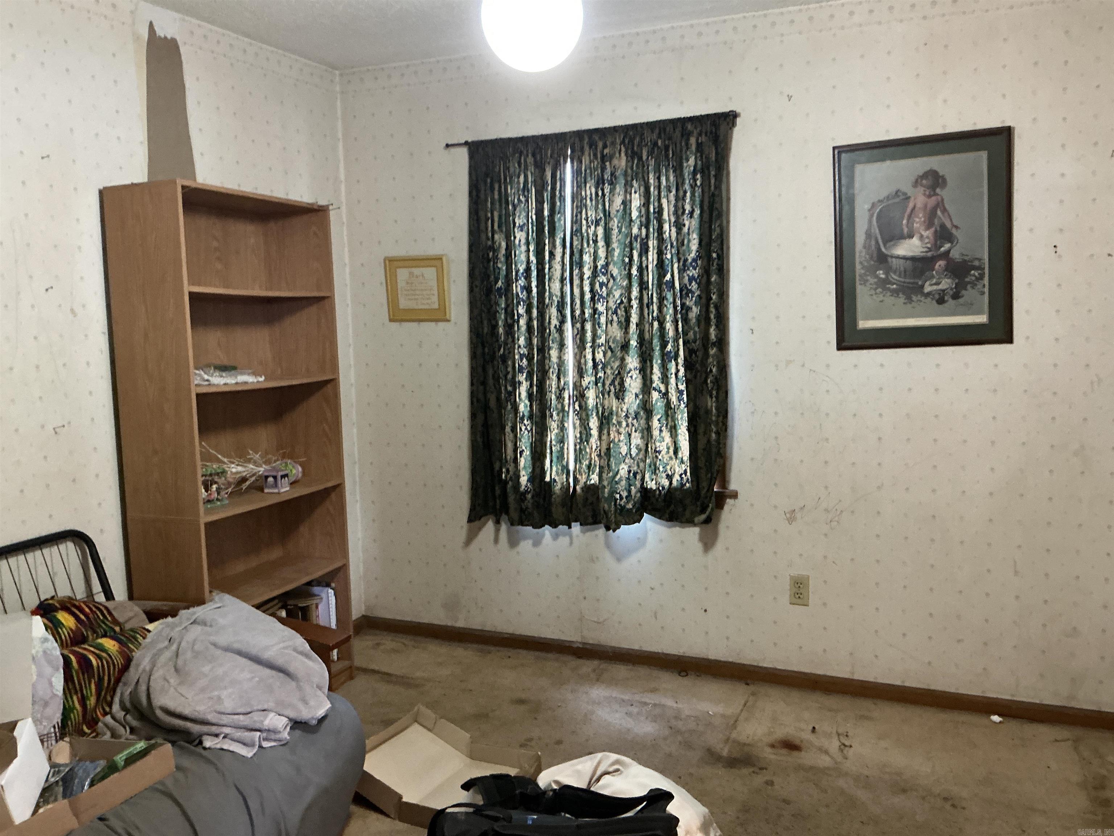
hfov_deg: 63.4
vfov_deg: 49.7
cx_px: 557
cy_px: 418
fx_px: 901
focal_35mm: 28
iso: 320
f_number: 1.8
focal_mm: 3
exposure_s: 1/40
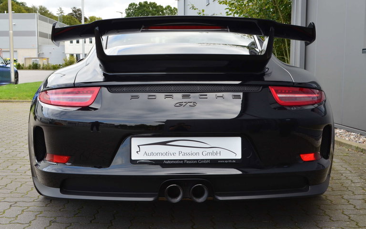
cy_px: 113
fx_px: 489
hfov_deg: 41.1
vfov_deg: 26.3
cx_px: 183
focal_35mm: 49
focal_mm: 32
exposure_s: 1/60
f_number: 10
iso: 320
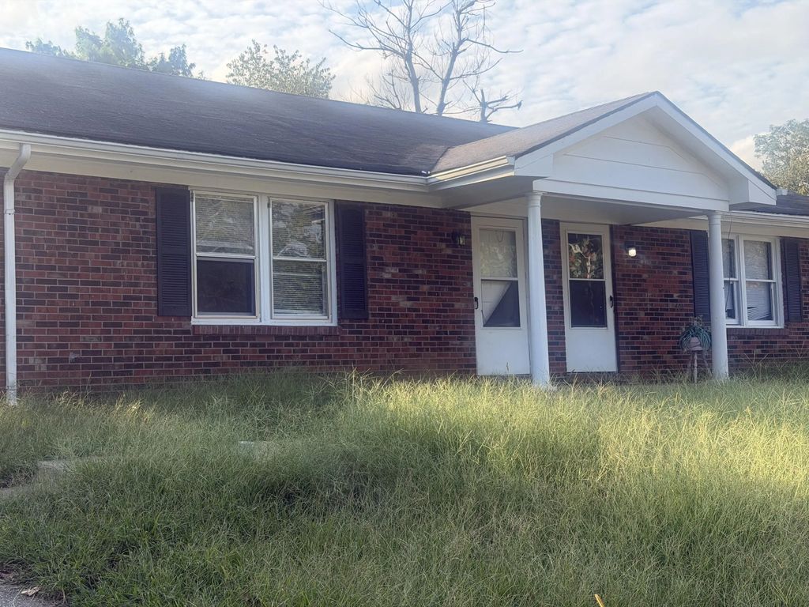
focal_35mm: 48
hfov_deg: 39.7
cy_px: 304
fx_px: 1122
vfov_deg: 30.3
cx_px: 404
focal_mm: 6.76
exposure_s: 1/1242
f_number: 1.78
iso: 80
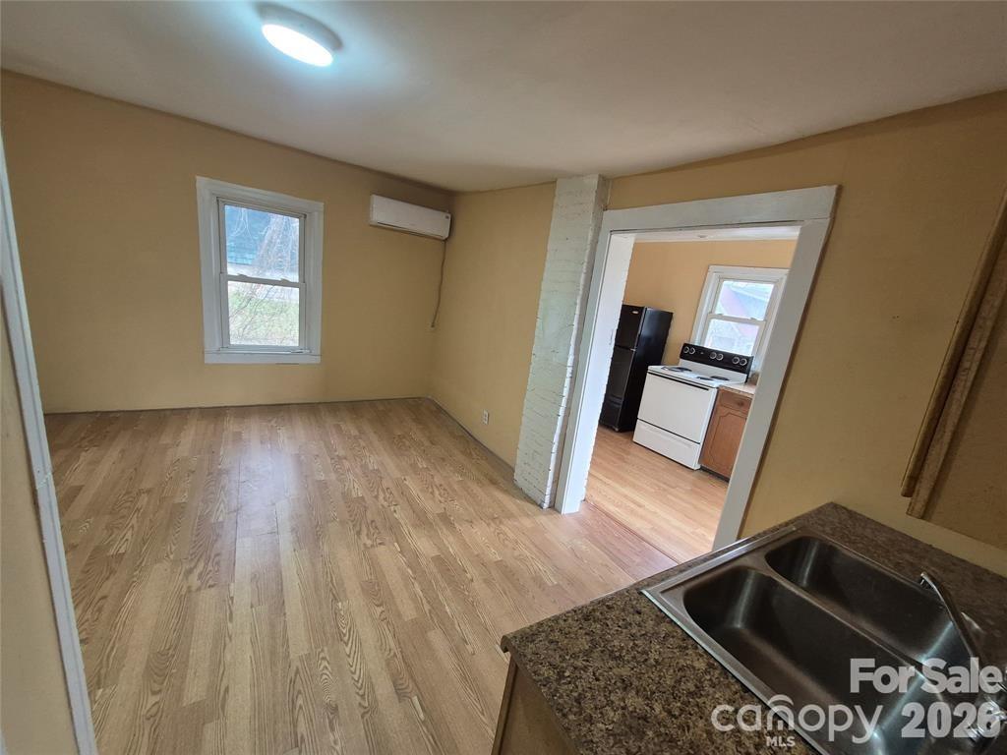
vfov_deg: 89.9
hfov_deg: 106.2
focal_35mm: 13
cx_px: 504
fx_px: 378
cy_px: 378
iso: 125
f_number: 2.2
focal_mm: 1.74
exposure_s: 1/60
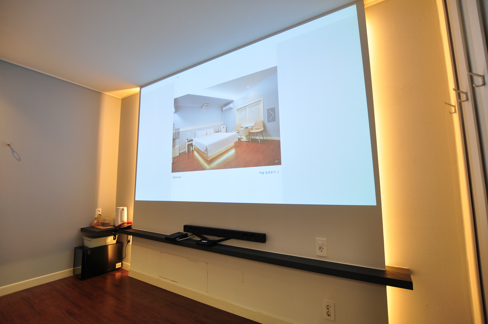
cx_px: 244
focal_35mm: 15
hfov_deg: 100.5
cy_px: 162
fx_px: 203
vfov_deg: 77.2
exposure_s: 1/15
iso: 200
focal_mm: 10
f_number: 3.5
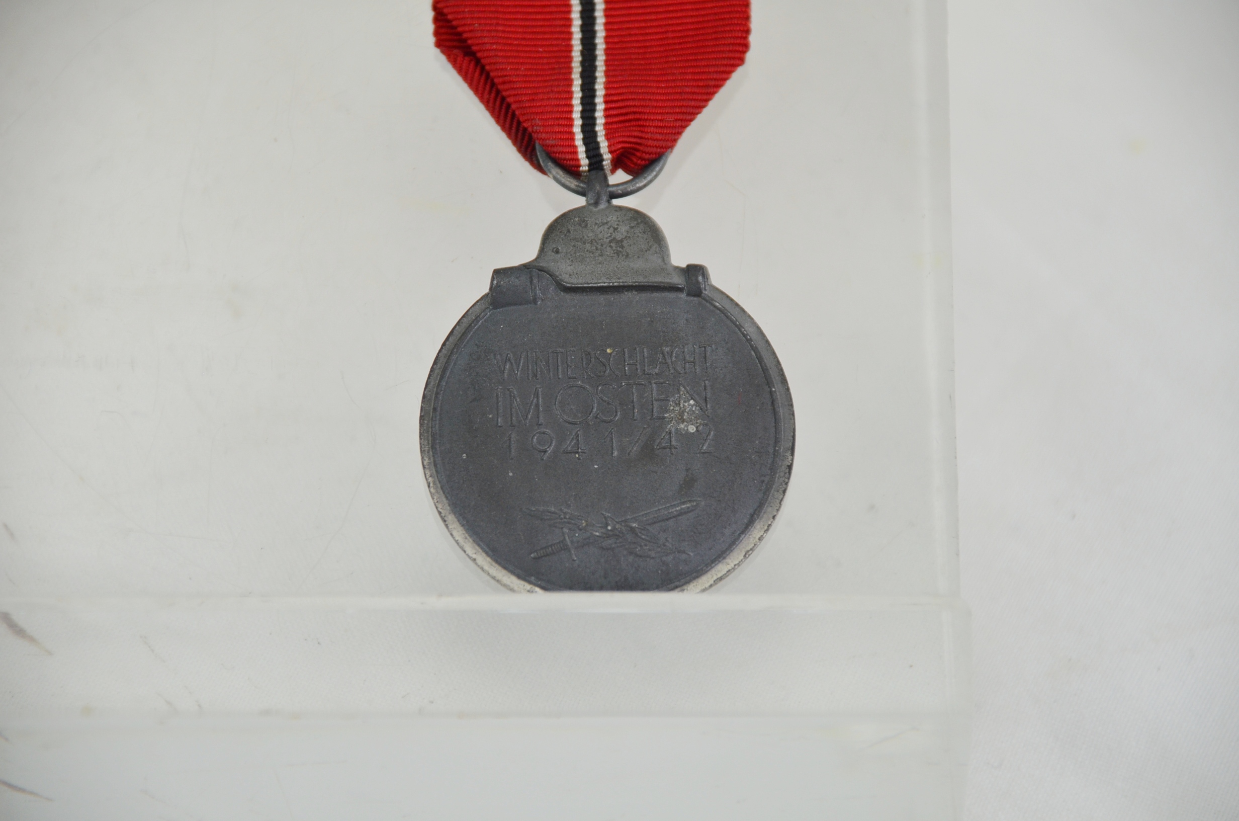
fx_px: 6955
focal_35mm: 202
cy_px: 410
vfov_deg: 6.8
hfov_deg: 10.2
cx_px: 620
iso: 640
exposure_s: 1/250
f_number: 5.6
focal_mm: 135
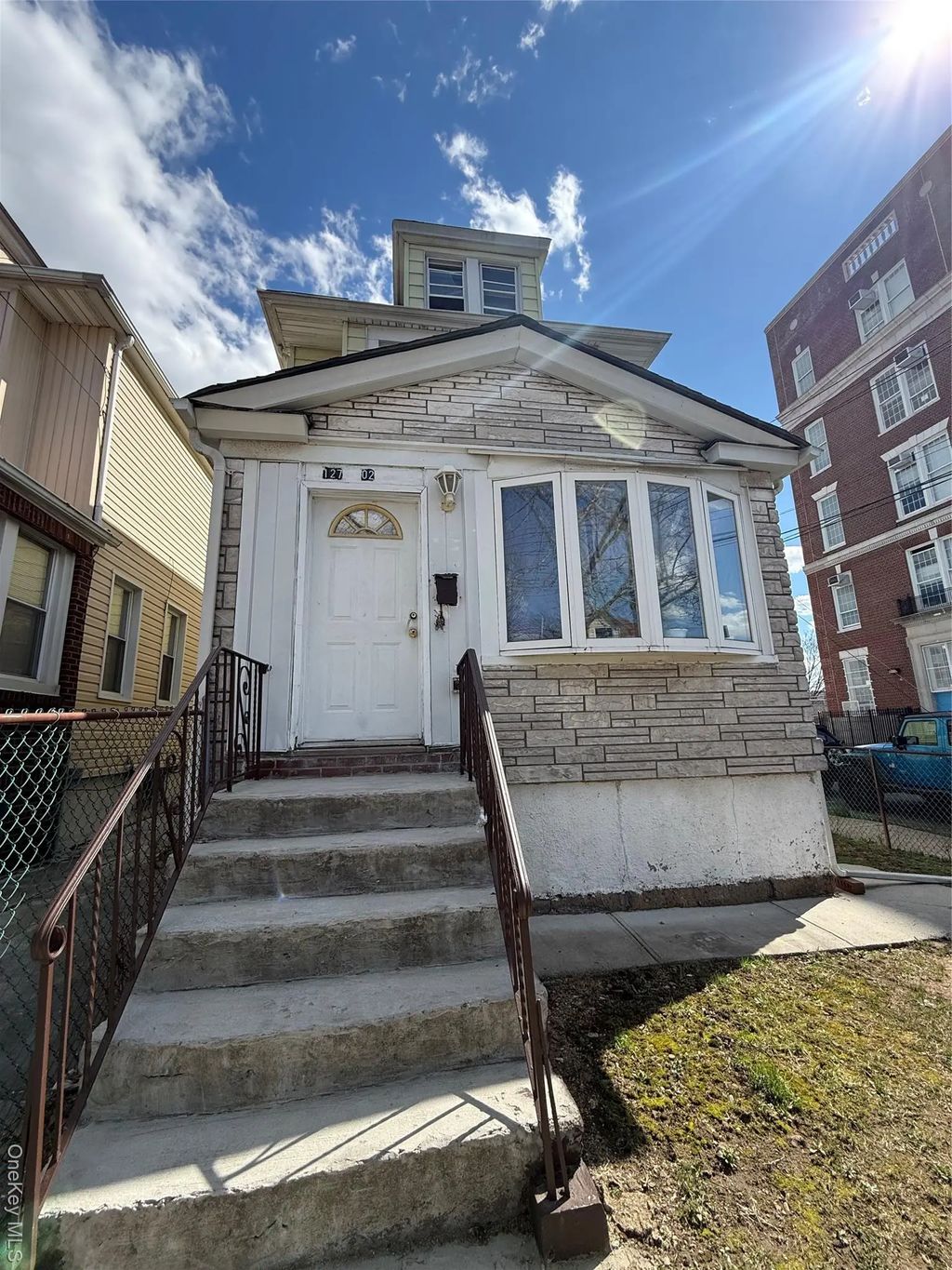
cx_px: 476
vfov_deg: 102.1
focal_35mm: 14
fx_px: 513
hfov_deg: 85.7
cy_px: 635
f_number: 2.2
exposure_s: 1/1235
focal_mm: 2.22
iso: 50
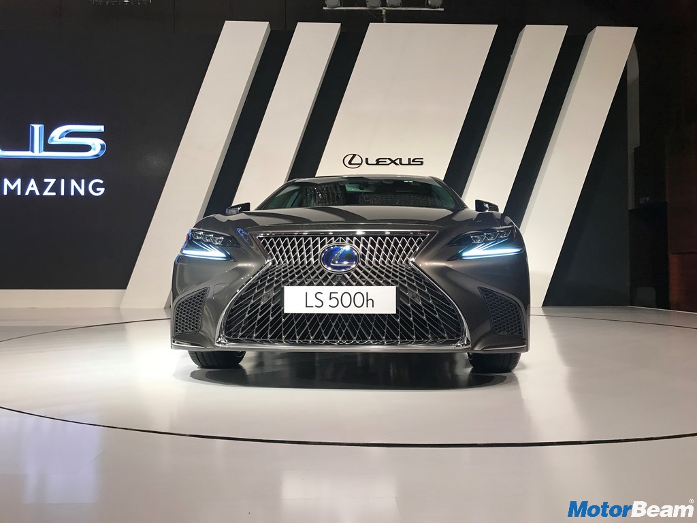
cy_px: 262
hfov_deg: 63.4
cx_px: 348
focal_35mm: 28
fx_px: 564
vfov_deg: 49.7
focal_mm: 3.99
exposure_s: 1/33
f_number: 1.8
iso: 20
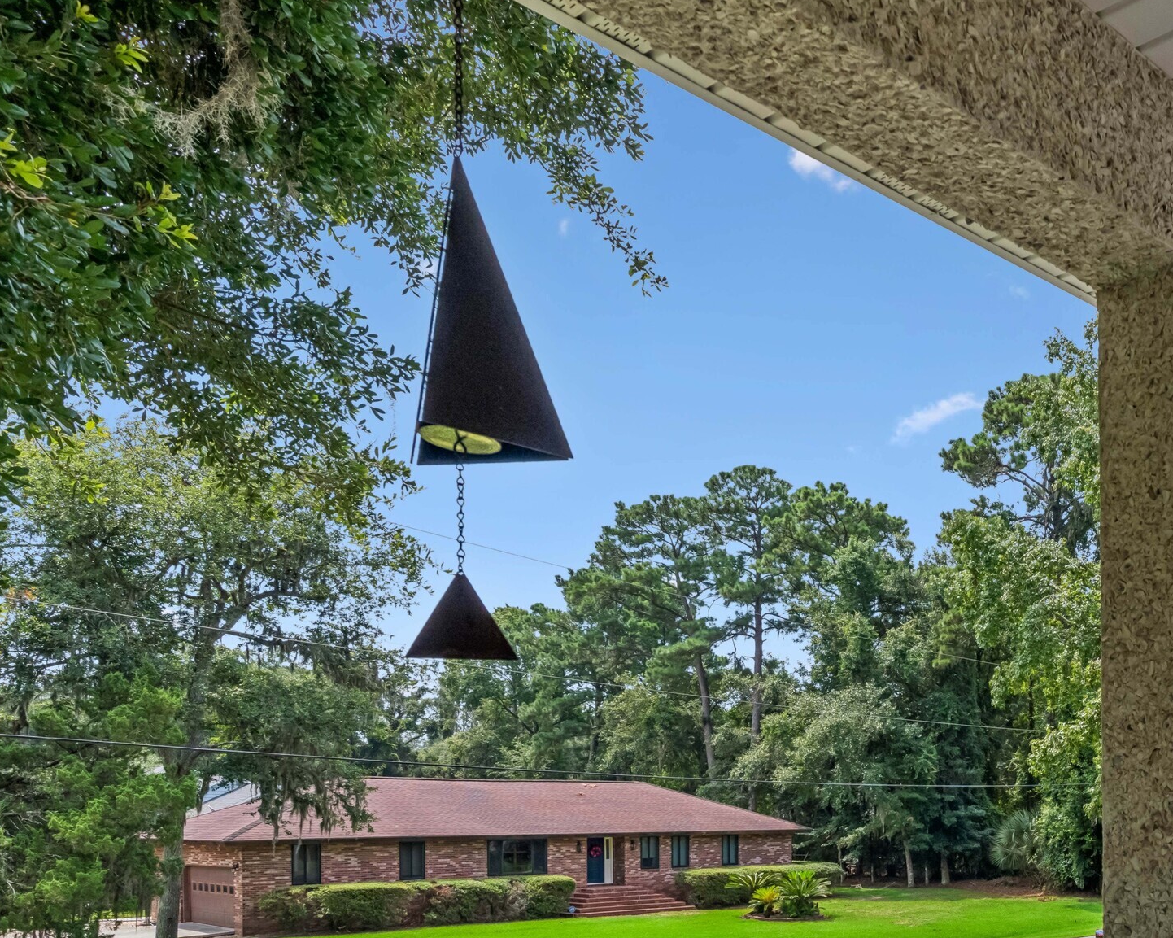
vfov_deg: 40.9
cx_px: 1110
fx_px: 1180
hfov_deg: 46.3
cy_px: 796
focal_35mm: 34
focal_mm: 17
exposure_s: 1/400
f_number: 8
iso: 250
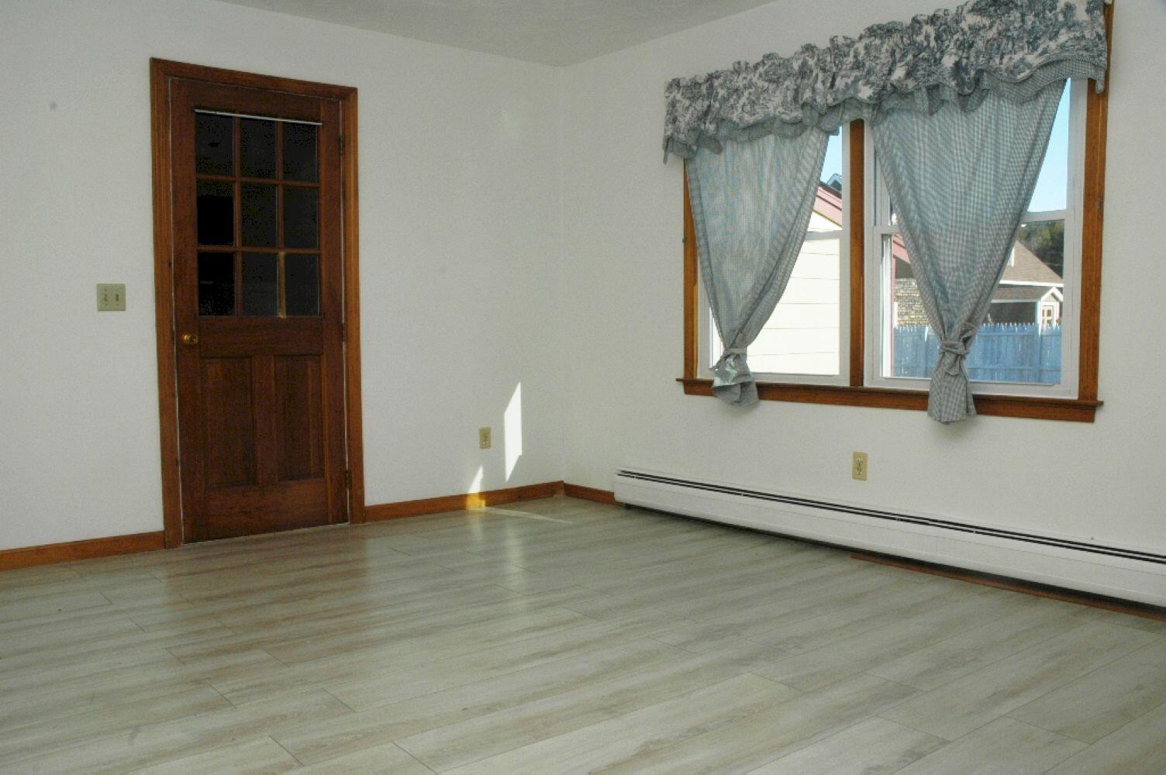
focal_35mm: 27
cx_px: 583
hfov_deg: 67.4
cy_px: 388
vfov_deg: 47.8
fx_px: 874
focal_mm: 18
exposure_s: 1/125
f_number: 13
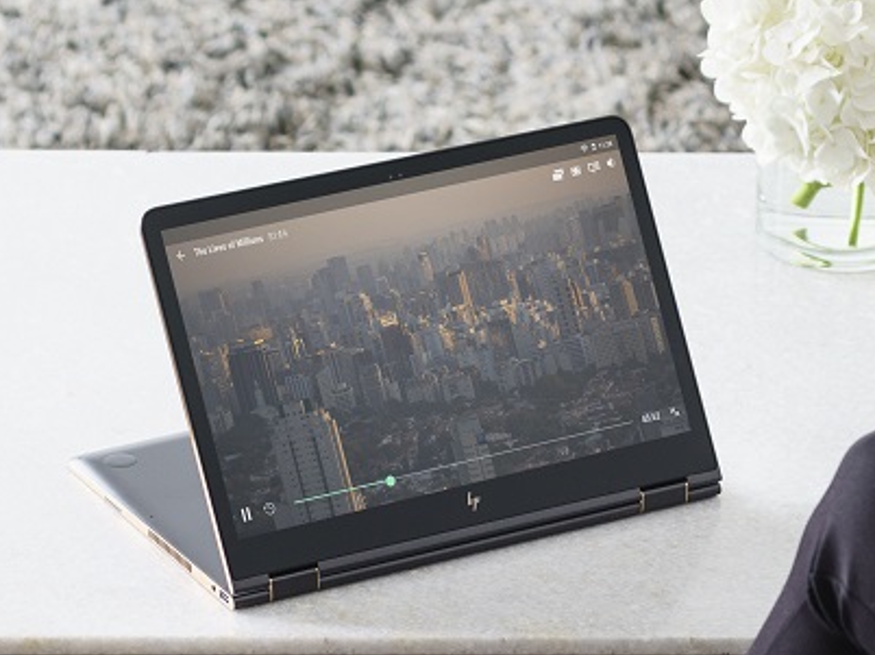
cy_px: 544
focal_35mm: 257
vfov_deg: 5.8
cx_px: 591
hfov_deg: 7.7
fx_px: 6492
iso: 200
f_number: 4
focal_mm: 90
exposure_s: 1/125
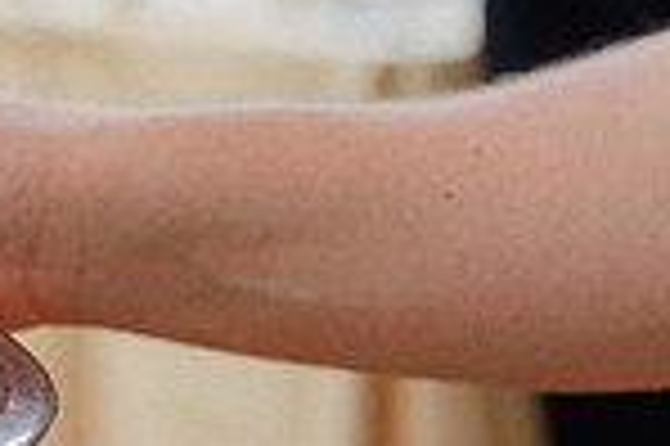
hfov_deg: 7.5
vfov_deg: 5.1
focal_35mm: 270
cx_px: -427
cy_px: 62
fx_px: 5019
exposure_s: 1/1000
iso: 900
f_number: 3.5
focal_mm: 66
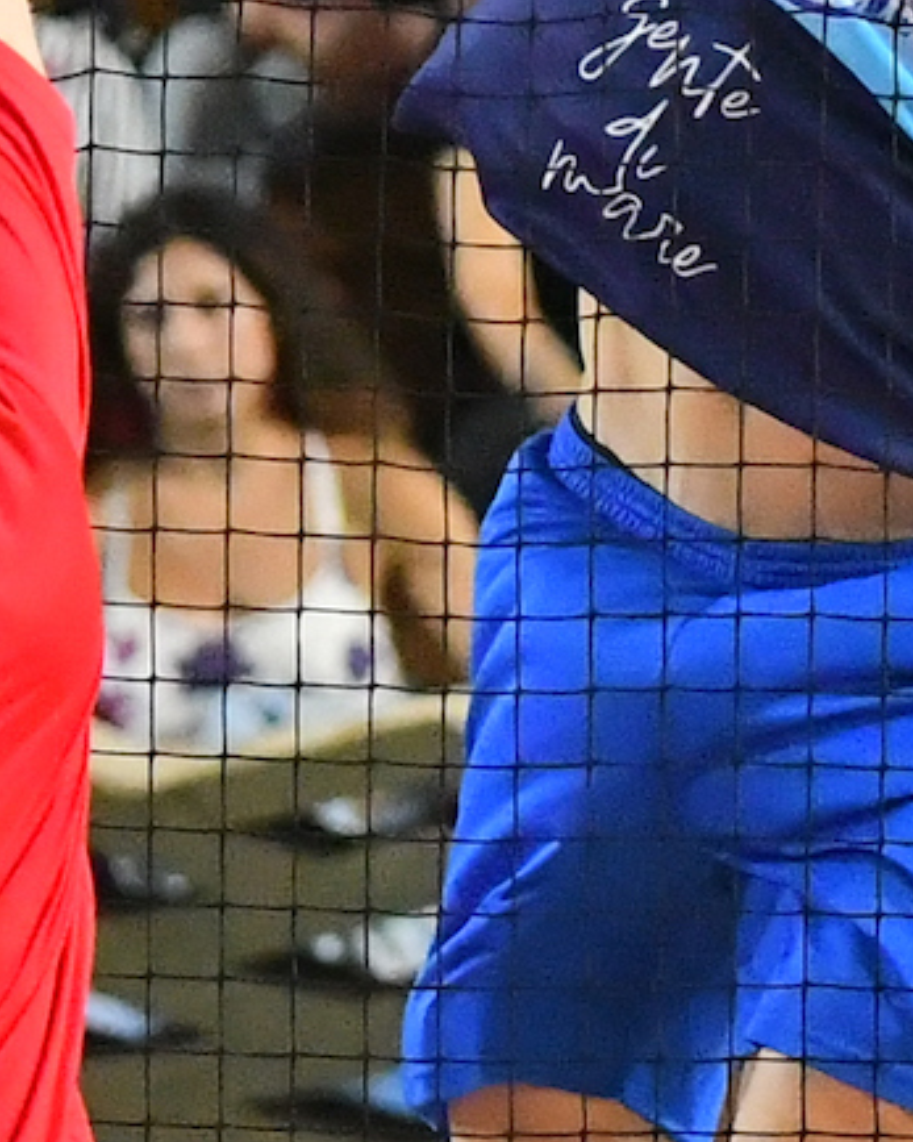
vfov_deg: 2.7
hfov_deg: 2.1
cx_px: -360
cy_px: -226
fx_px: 24429
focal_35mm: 723
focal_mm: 116
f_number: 2.8
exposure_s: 1/1250
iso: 5000
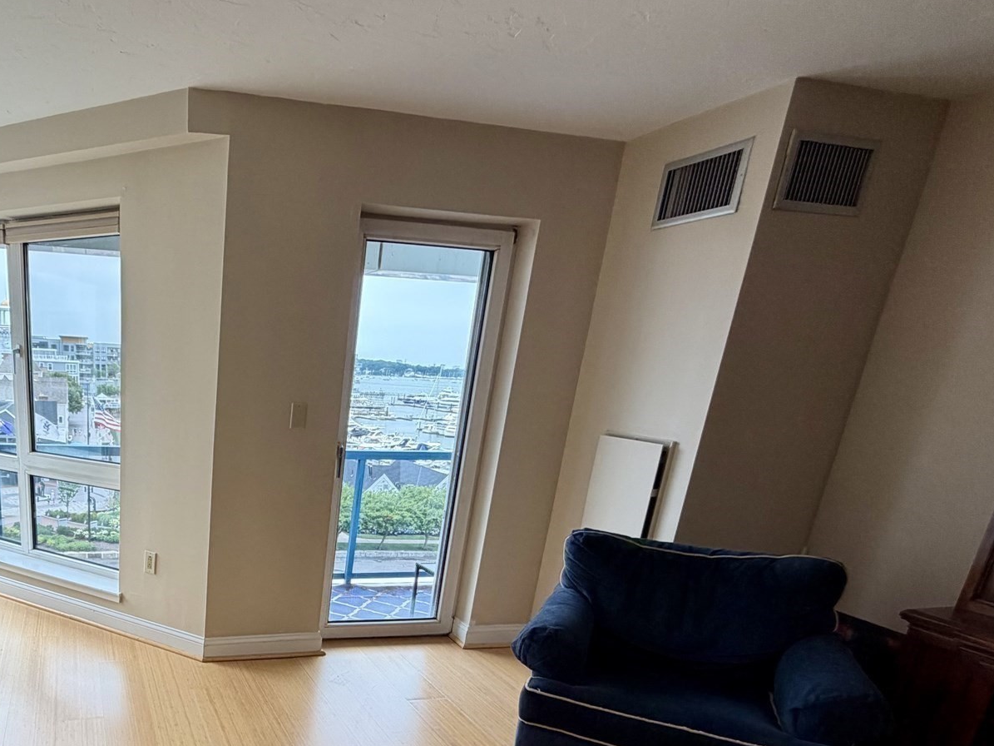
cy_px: 588
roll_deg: -2.4
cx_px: 215
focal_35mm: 24
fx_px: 689
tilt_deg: -17.4
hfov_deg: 65.8
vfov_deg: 53.4
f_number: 2.2
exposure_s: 1/120
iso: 100
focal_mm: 2.22
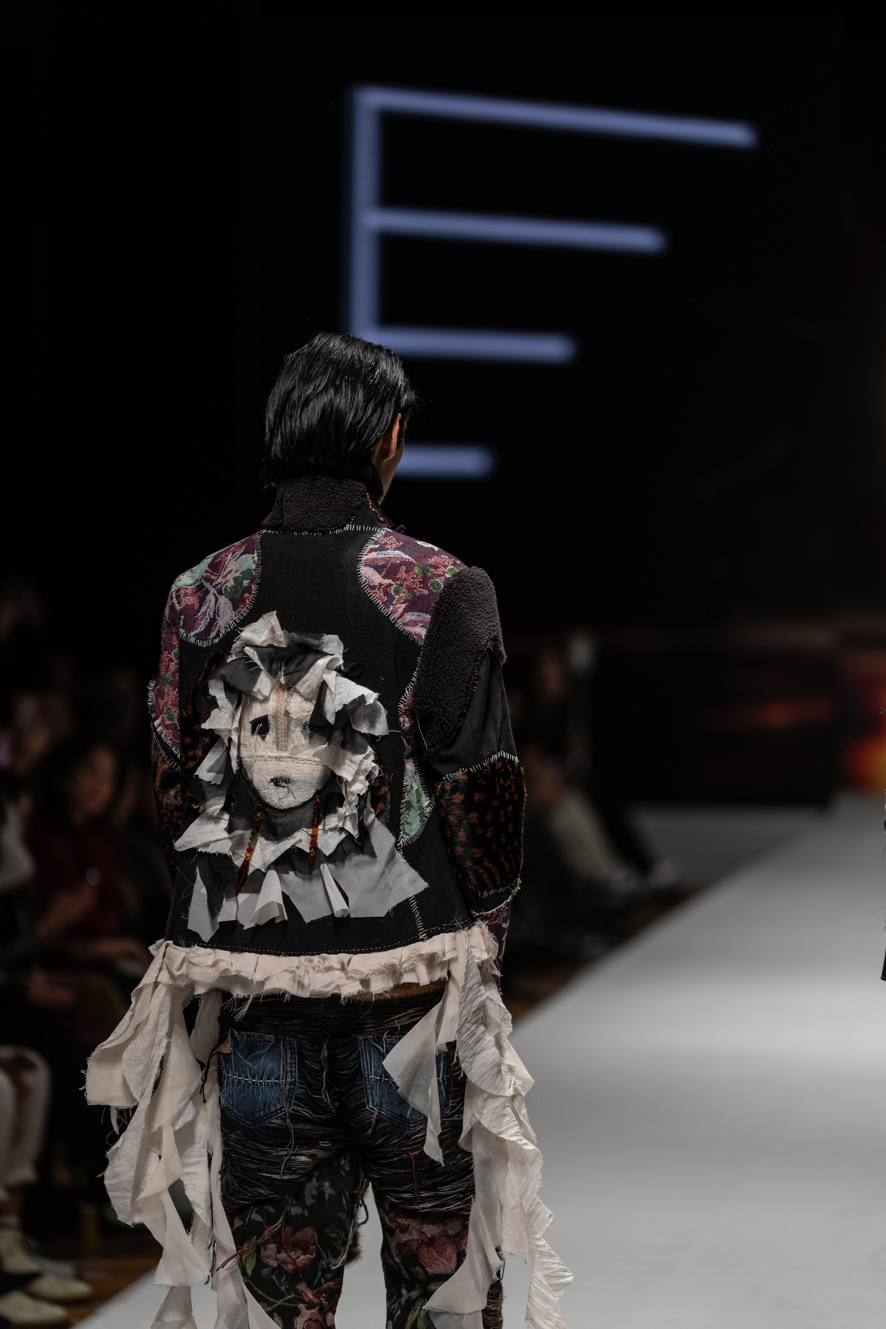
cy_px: 664
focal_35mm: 158
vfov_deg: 13.0
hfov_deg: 8.7
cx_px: 443
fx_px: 5847
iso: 200
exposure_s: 1/400
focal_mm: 158.4
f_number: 2.8
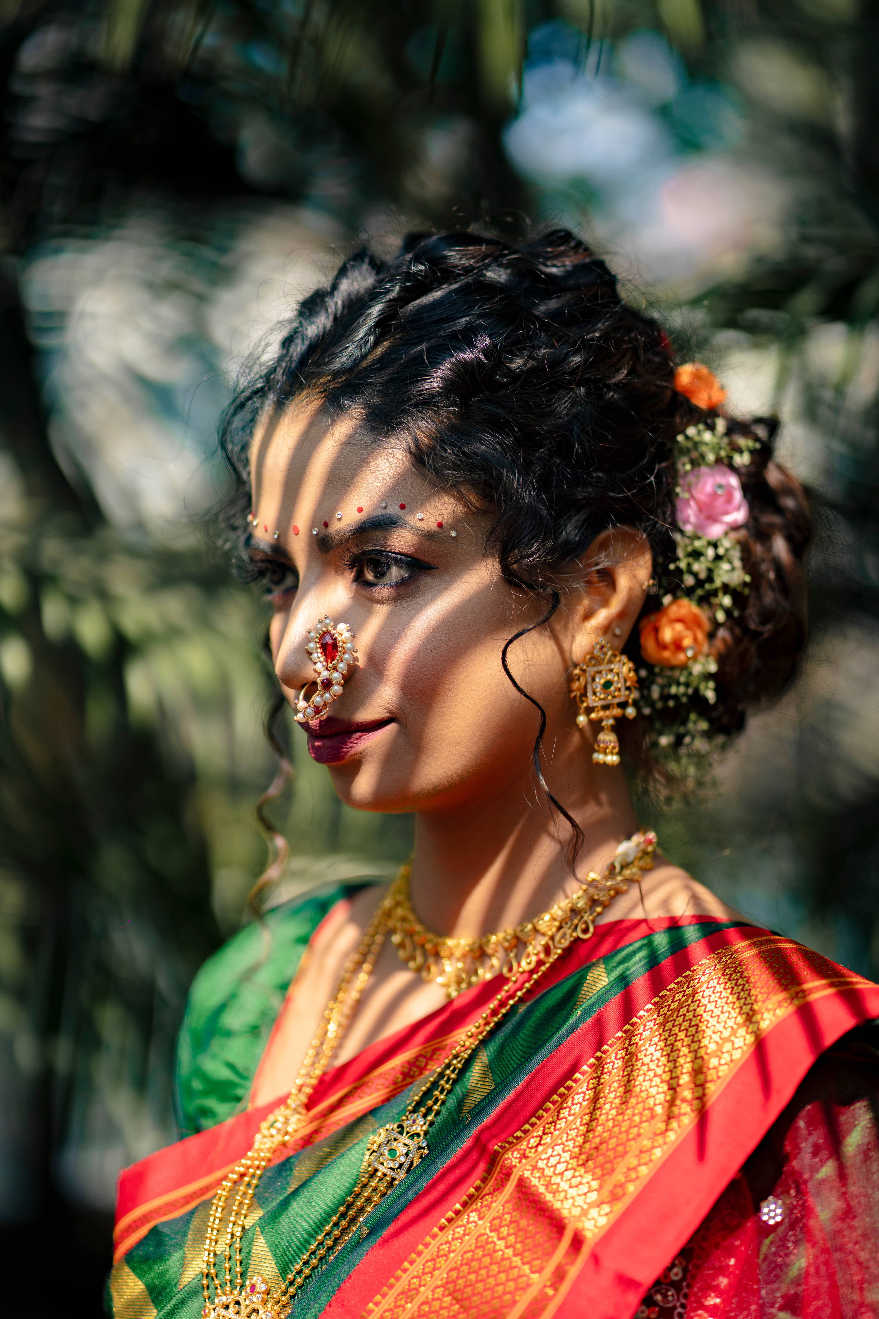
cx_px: 440
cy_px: 660
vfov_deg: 23.9
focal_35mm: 85
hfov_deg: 16.1
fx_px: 3113
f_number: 1.8
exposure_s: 1/1600
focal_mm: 85
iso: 125
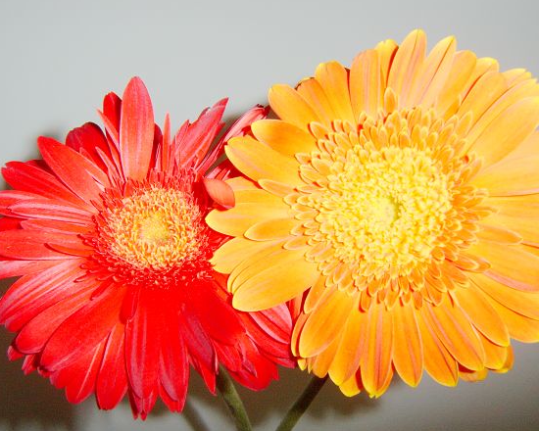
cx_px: 253
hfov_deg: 54.2
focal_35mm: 33
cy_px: 215
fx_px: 526
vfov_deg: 44.5
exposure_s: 1/125
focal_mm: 8.13
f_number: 6.7
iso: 100
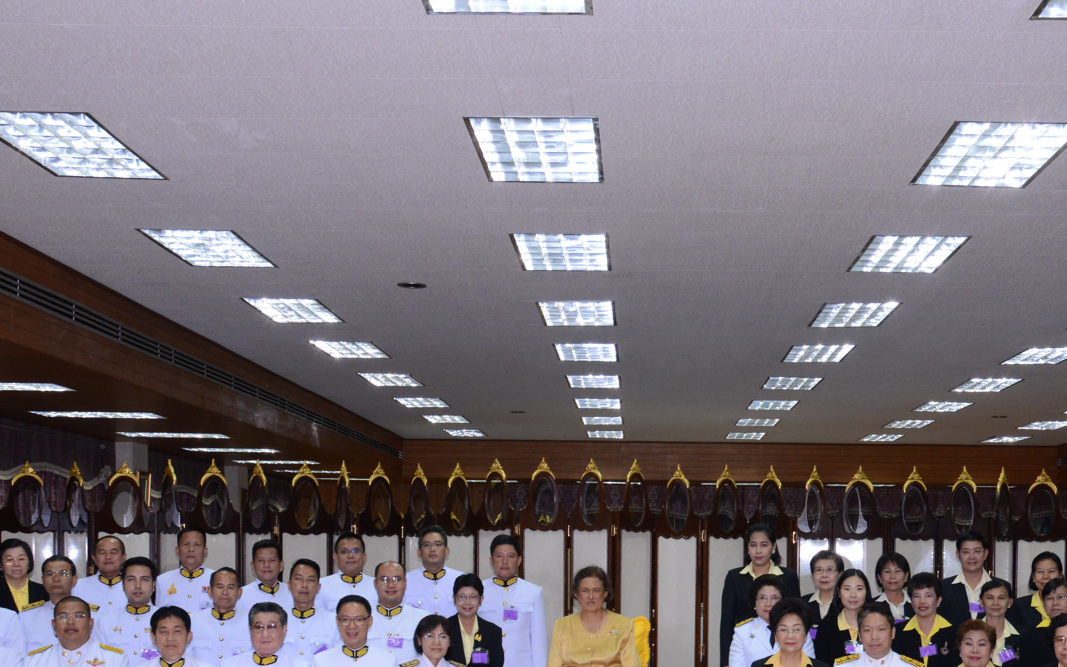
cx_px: 622
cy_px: 603
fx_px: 1570
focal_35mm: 54
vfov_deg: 23.3
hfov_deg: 37.4
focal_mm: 30
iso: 1600
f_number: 8
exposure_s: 1/60
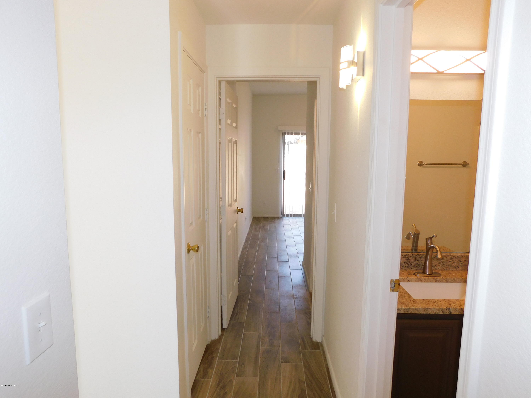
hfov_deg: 73.9
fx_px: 353
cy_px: 199
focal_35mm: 23
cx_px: 266
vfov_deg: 58.9
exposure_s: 1/30
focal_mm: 4
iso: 160
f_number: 3
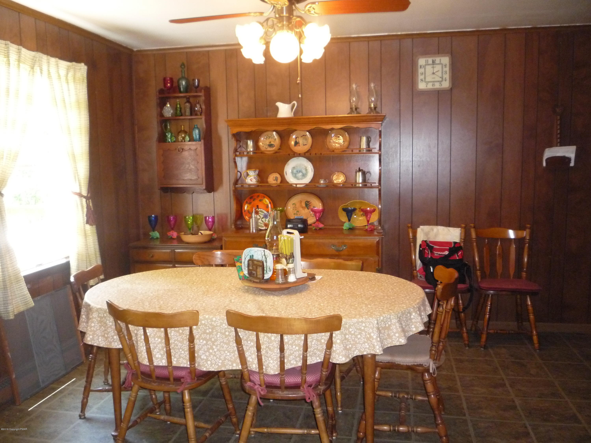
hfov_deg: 60.0
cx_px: 296
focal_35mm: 30
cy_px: 222
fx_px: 512
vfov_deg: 46.8
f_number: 3.3
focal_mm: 5.2
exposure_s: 1/30
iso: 500
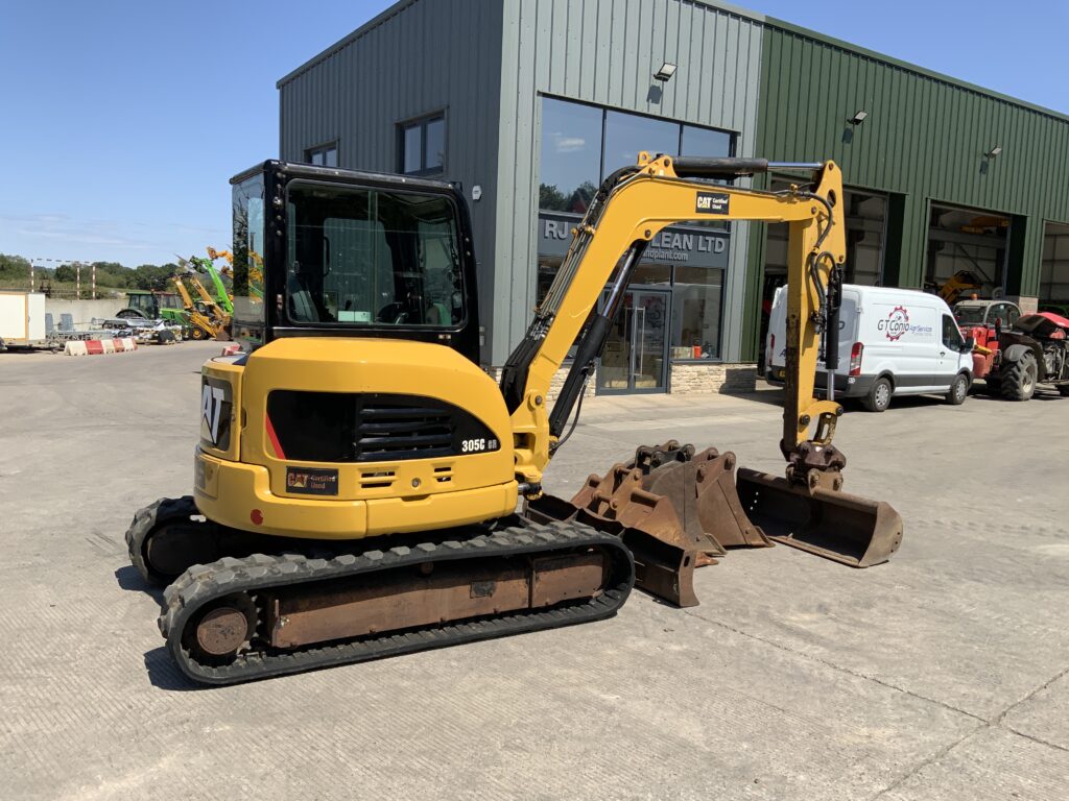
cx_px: 534
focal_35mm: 29
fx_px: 896
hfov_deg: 61.7
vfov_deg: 48.2
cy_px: 400
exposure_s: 1/1675
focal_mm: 3
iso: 16
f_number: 1.8
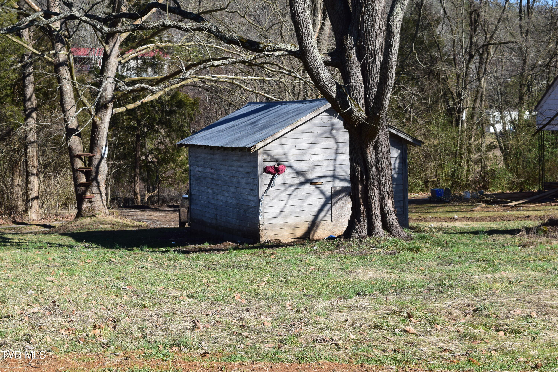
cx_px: 279
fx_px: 1279
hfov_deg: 24.6
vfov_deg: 16.6
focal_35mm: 82
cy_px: 186
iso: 400
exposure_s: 1/400
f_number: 11
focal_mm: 55
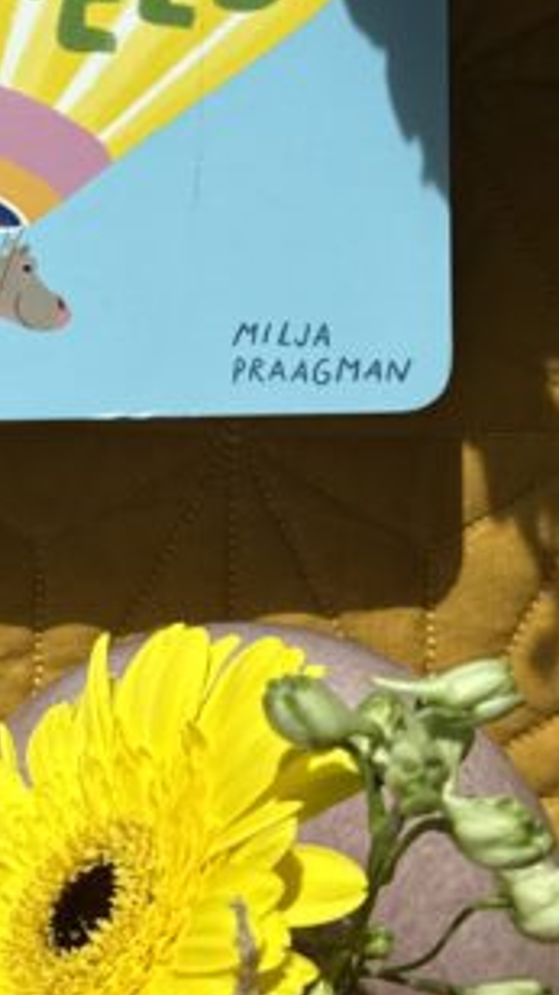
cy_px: 187
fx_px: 2295
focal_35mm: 87
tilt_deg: -87.1
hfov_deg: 13.8
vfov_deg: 24.1
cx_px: 152
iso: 80
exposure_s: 1/2907
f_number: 1.78
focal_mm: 6.76
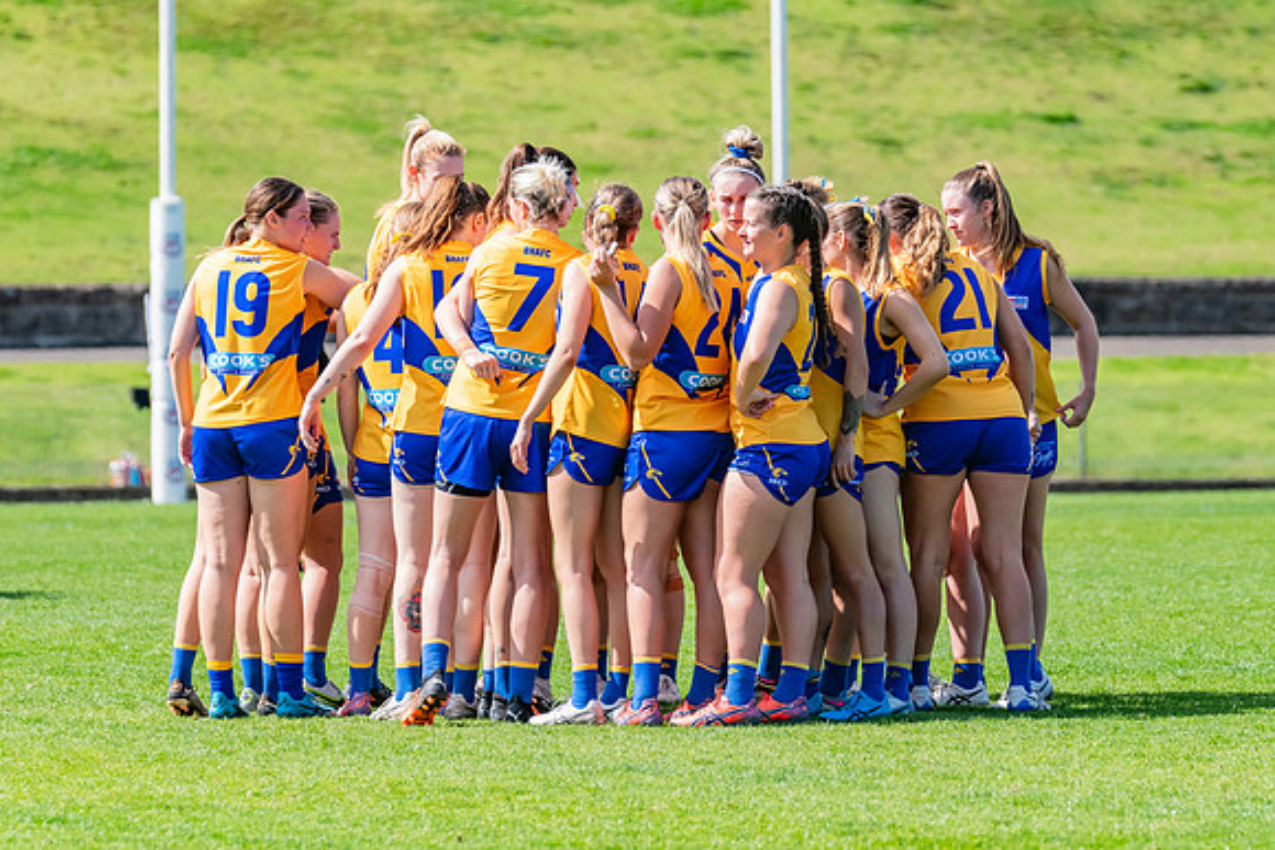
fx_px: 14143
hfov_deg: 5.2
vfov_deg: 3.4
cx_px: 743
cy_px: 336
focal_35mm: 399
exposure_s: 1/1600
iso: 800
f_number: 7.1
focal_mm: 290
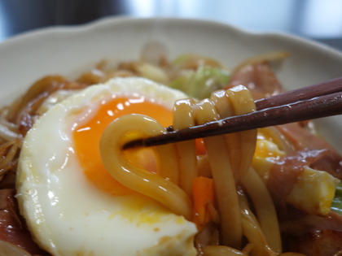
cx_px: 171
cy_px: 128
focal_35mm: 28
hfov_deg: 63.4
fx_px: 277
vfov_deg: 49.7
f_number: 2.8
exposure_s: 1/30
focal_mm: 10.4
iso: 160
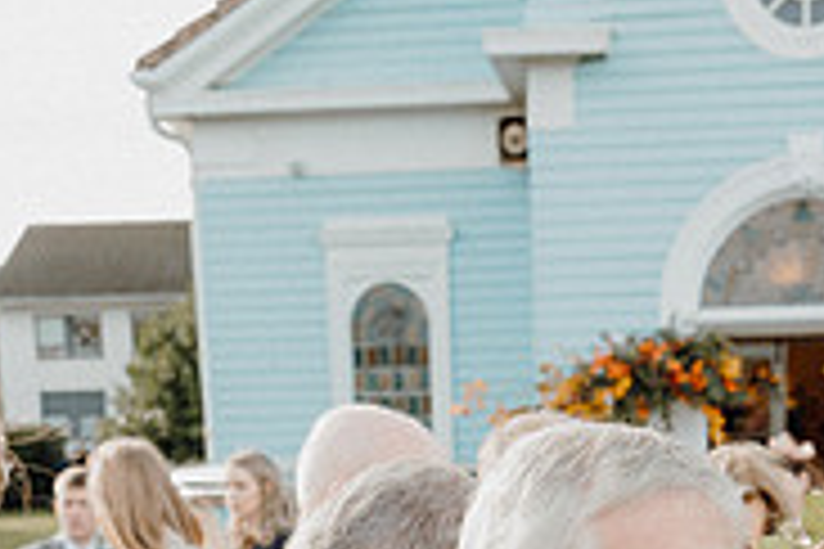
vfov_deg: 16.4
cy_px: 812
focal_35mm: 76
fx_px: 1739
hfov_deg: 26.5
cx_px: 527
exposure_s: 1/400
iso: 200
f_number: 3.5
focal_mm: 24
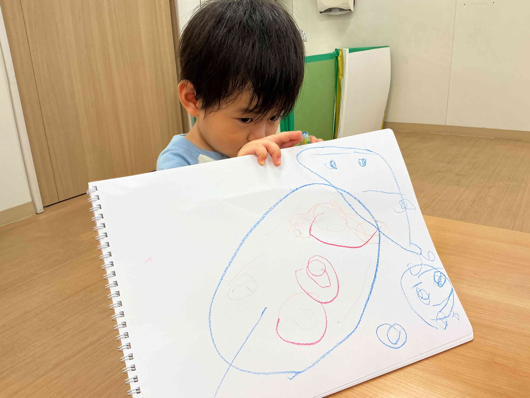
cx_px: 265
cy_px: 199
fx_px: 444
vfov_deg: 48.2
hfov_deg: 61.7
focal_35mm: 29
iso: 32
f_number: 1.8
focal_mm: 3
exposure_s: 1/120
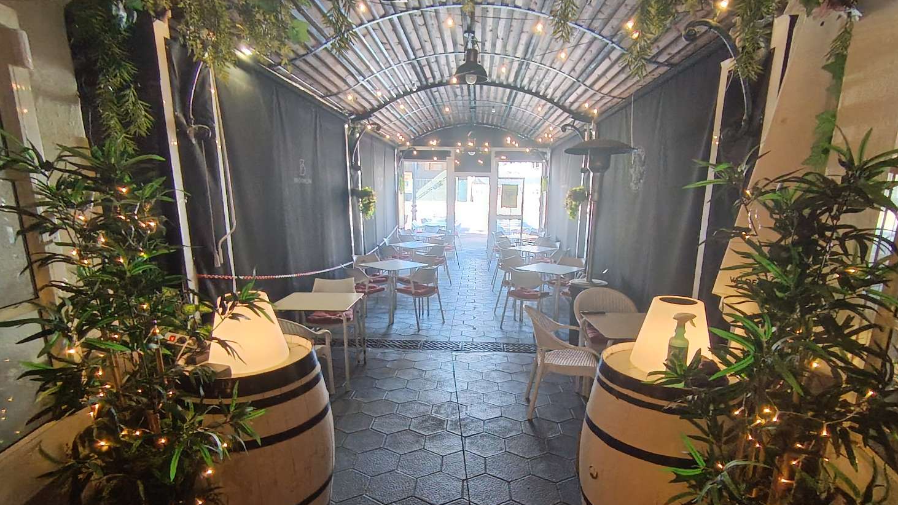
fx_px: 452
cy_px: 295
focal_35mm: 19
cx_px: 460
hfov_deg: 89.6
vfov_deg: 58.0
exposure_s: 1/33.3
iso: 670
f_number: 2.2
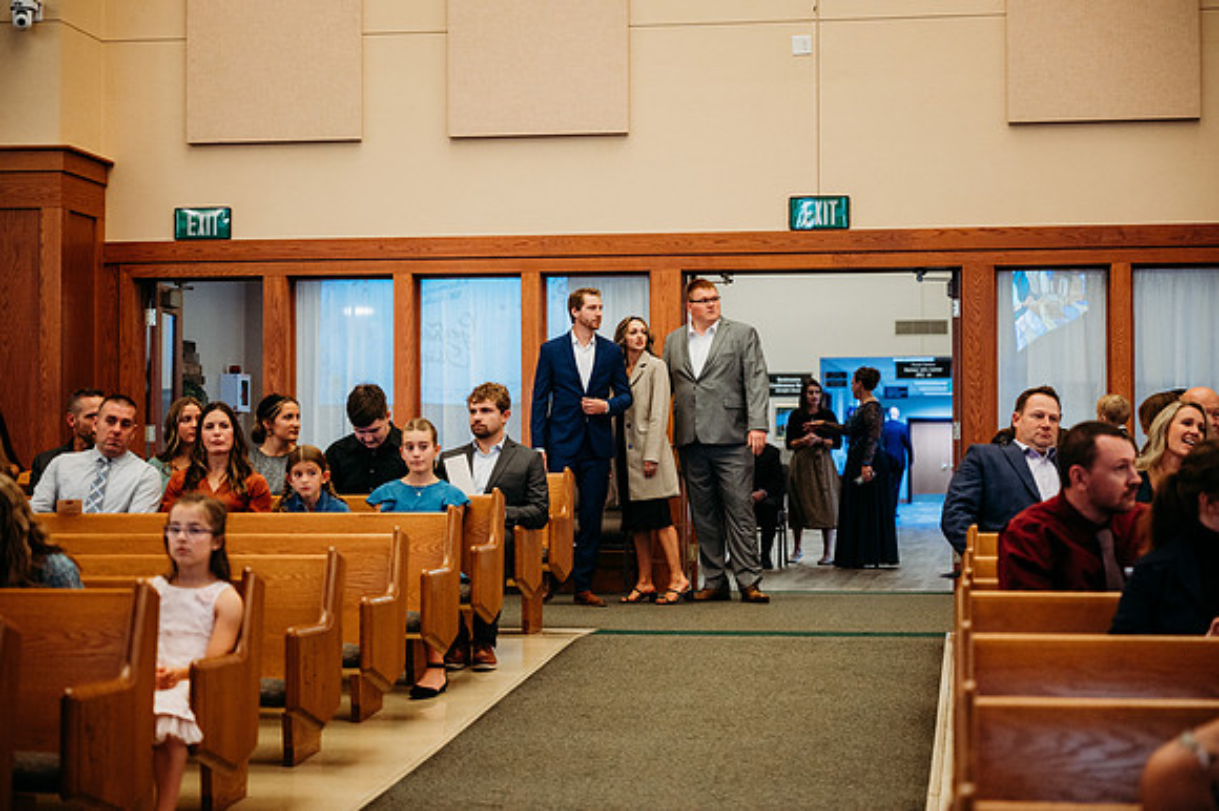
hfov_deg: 28.9
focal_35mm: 70
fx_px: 2369
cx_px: 610
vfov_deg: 19.4
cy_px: 406
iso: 1600
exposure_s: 1/200
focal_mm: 70
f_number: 2.8
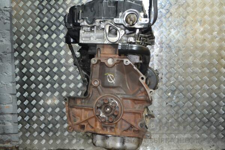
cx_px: 112
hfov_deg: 49.6
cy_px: 75
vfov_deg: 34.2
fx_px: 244
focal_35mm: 39
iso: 2200
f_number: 4.2
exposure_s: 1/60
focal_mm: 26
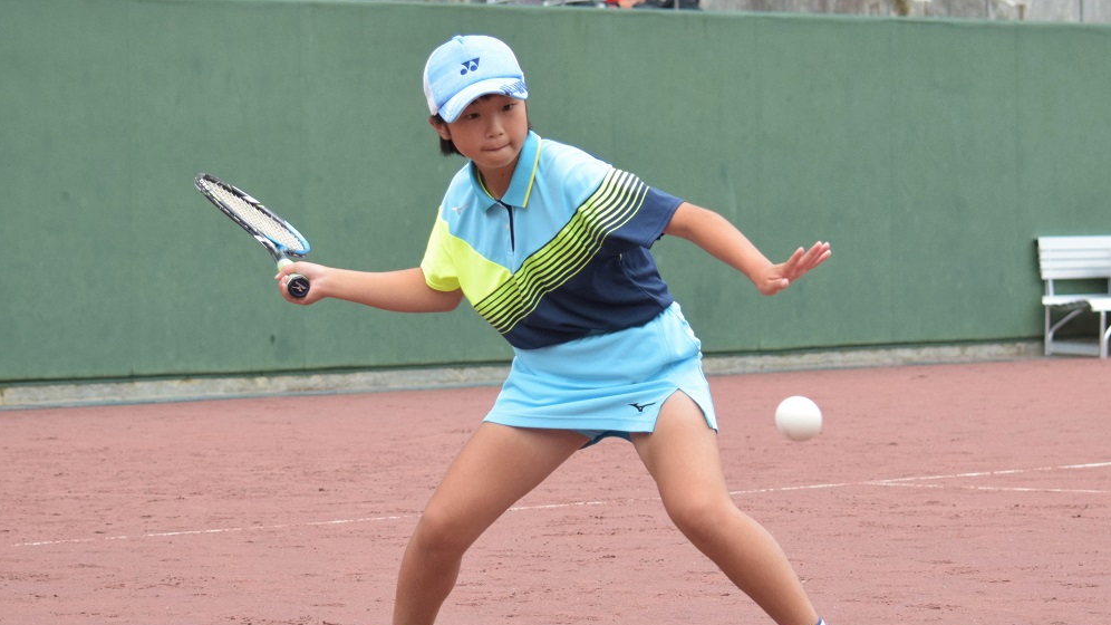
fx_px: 3020
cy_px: 371
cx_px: 554
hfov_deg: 20.8
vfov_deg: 11.8
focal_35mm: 103
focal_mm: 65
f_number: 4.5
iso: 1250
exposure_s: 1/1250
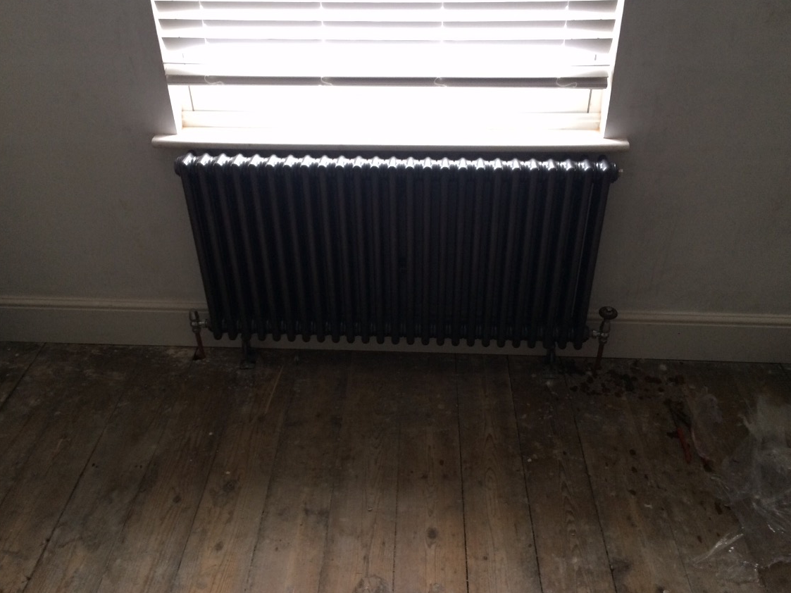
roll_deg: +0.6
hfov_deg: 58.4
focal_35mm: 31
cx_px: 401
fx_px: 708
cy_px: 297
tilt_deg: -32.6
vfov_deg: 45.4
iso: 160
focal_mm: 4.15
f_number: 2.2
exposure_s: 1/33
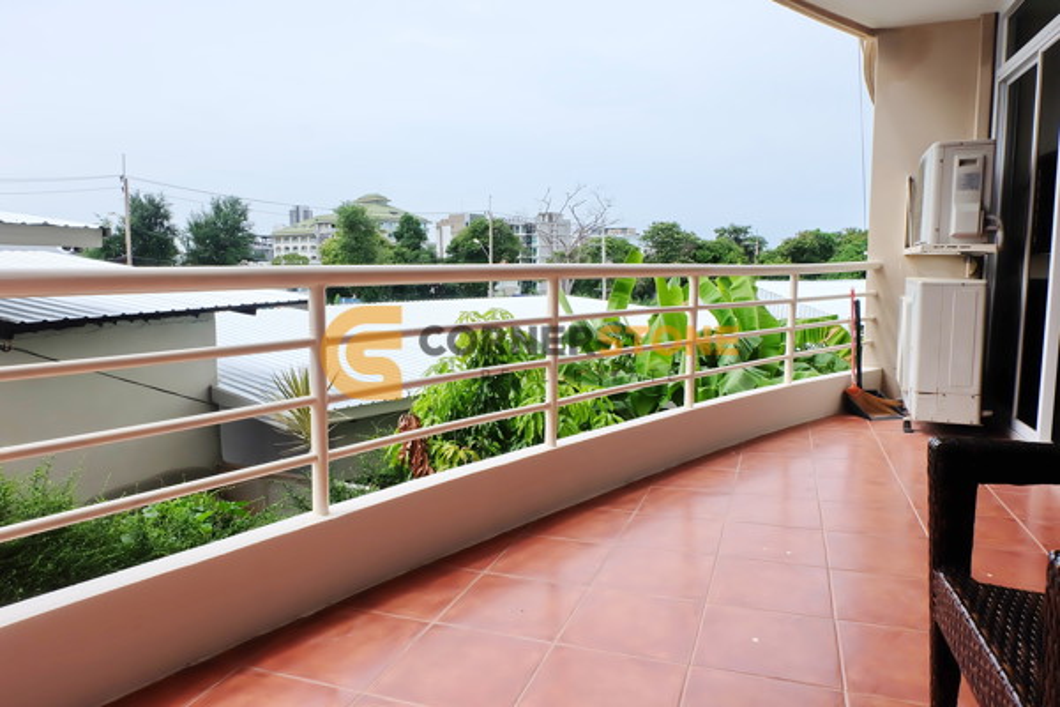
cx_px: 530
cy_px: 354
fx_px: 707
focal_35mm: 24
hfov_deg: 73.7
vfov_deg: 53.1
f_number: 11
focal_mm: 16
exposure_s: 1/400
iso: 400
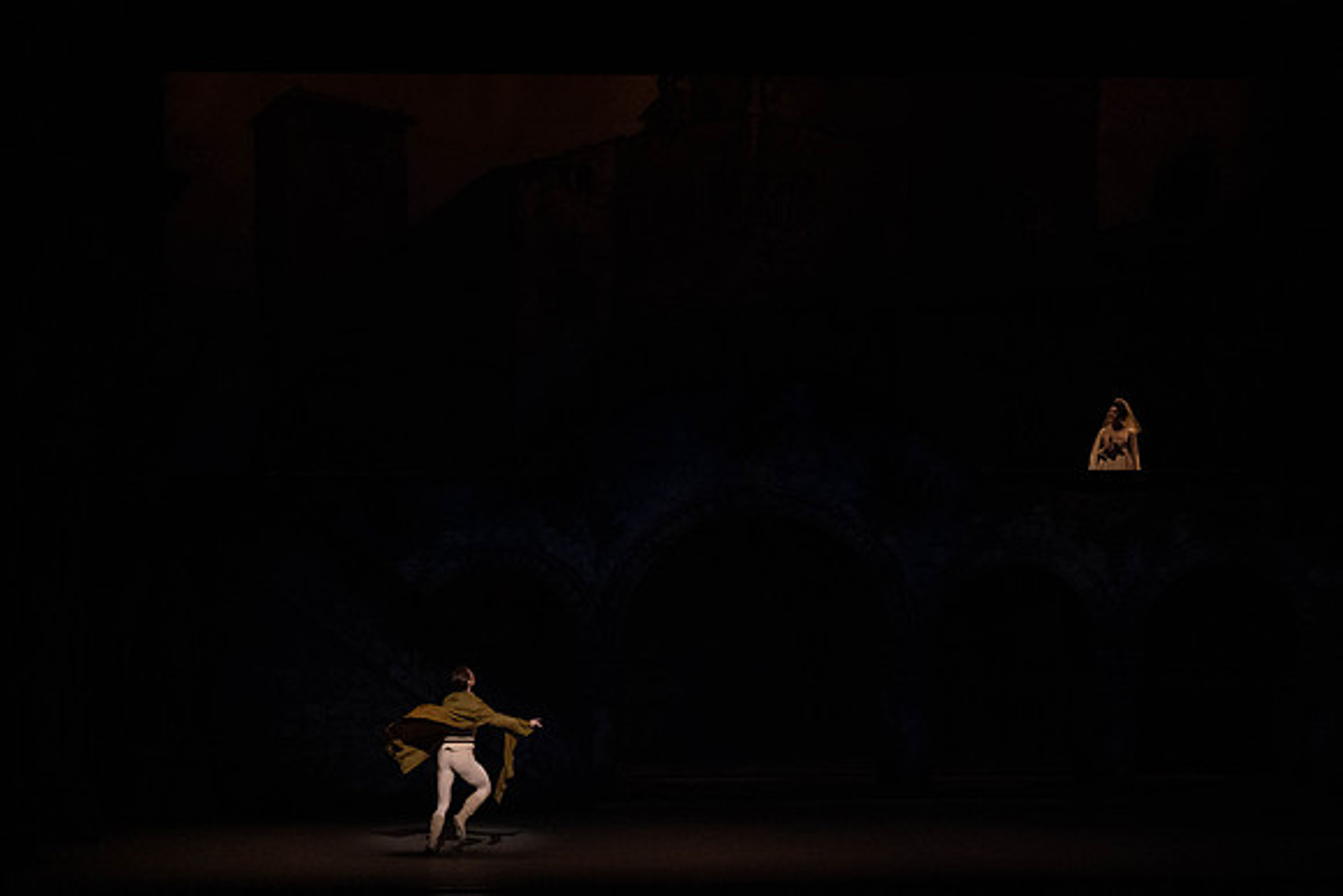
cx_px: 672
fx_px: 3731
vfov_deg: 13.7
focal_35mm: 100
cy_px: 448
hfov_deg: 20.4
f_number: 4.5
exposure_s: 1/250
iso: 8000
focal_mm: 100
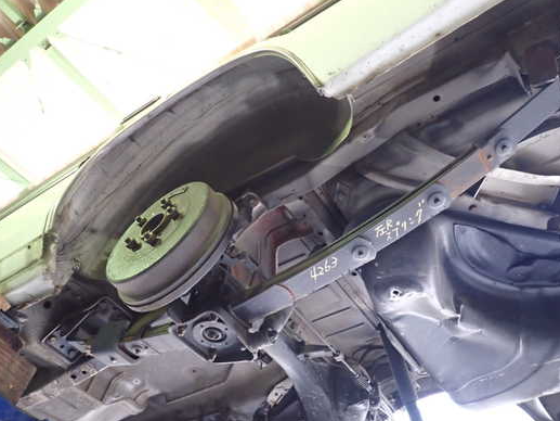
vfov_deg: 48.2
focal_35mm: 29
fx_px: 469
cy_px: 207
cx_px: 301
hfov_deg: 61.6
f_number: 2
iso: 500
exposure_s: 1/30
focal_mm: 4.5
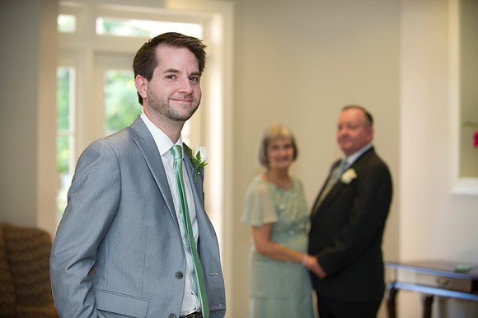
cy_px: 159
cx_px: 239
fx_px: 1062
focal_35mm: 80
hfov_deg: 25.4
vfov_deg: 17.0
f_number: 2.8
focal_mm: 80
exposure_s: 1/160
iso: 800
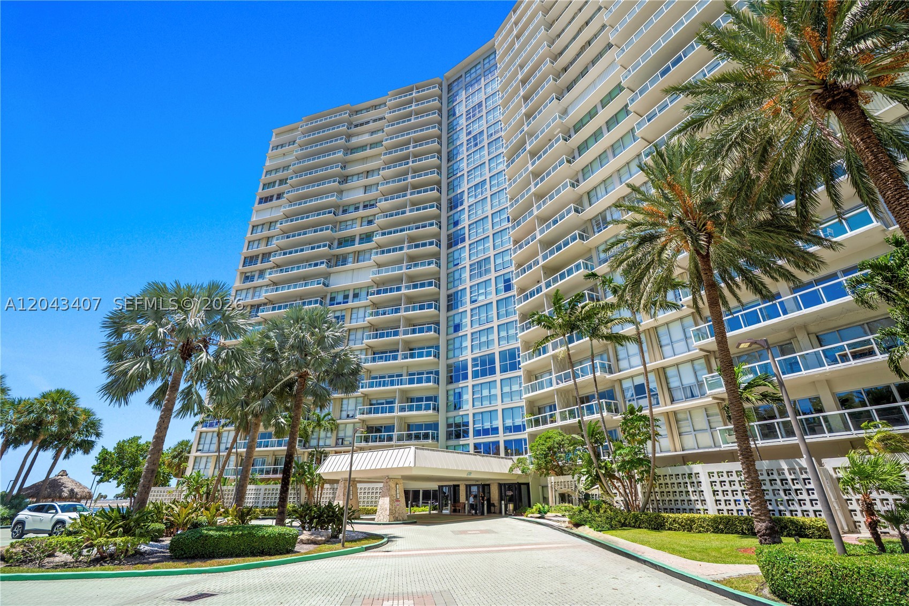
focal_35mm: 16
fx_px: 404
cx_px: 454
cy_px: 303
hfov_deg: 96.7
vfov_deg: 73.7
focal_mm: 16
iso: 100
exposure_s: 1/500
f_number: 5
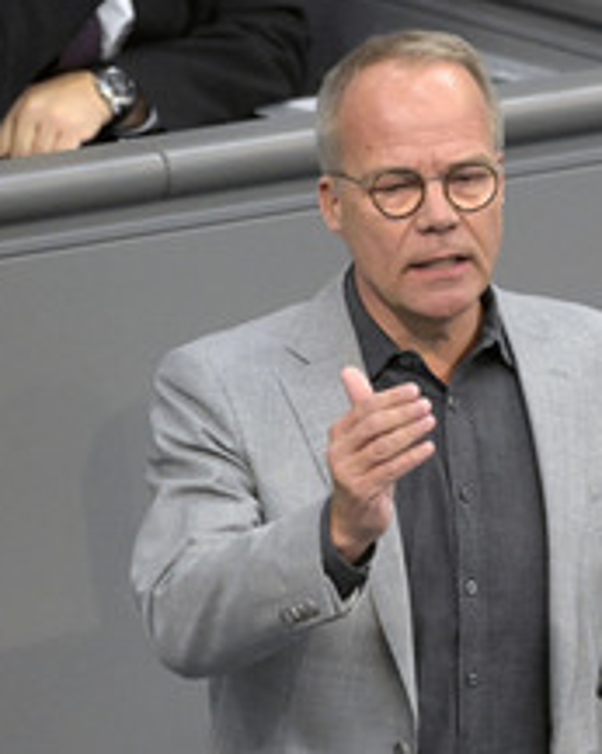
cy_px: 500
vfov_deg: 2.8
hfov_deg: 2.2
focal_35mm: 703
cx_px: 565
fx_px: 15690
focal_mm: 360
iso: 12800
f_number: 5.6
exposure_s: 1/400
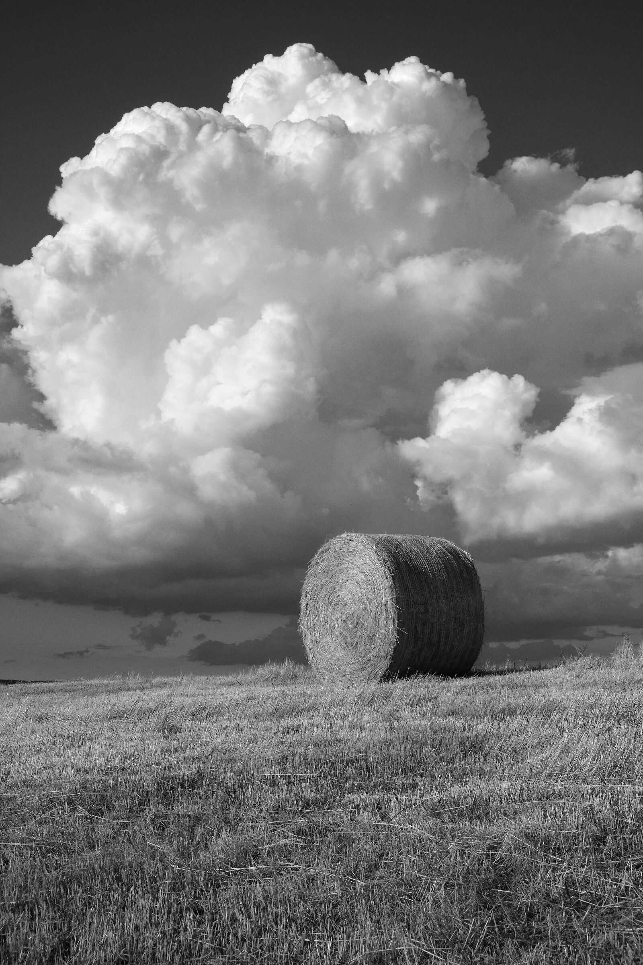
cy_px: 482
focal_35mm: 47
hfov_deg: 28.6
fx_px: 1259
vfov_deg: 41.9
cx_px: 322
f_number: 11
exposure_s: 1/250
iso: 160
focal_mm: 31.5
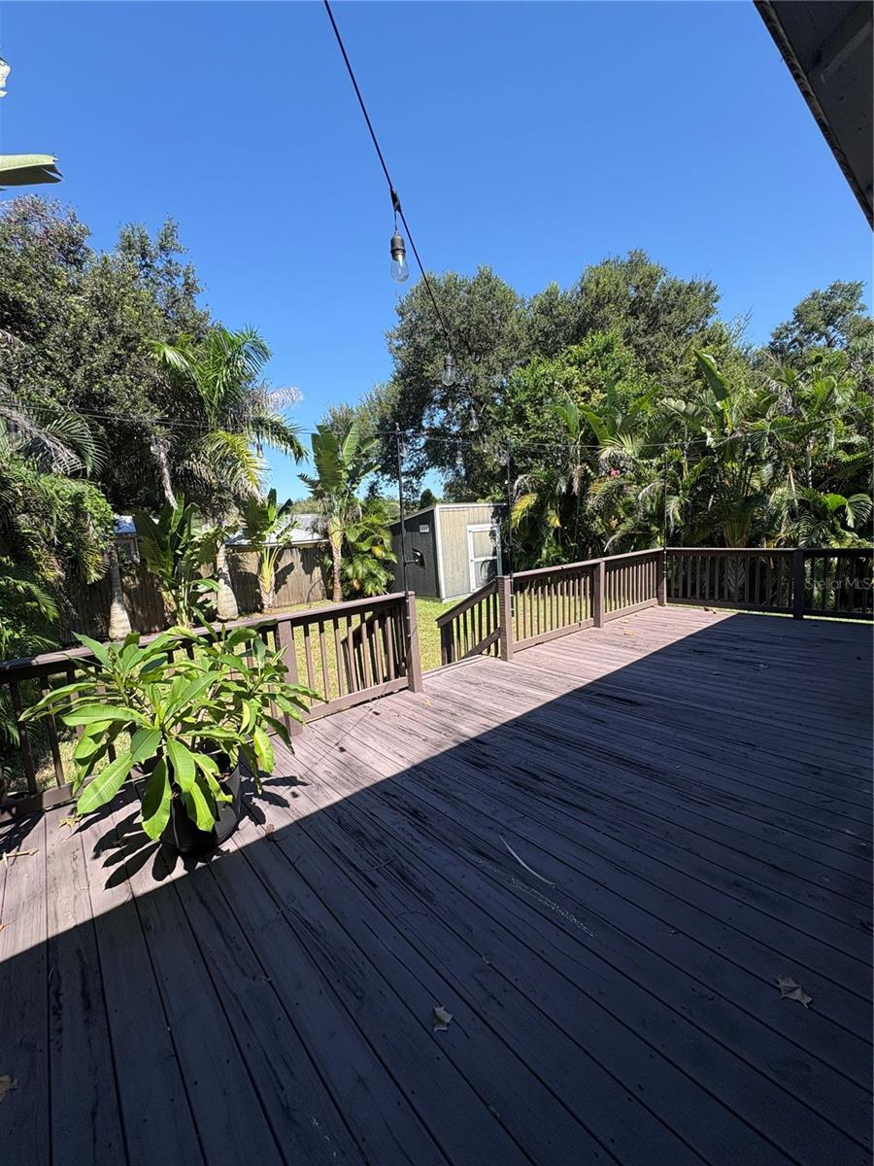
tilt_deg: -4.5
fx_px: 471
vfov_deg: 102.1
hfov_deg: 85.7
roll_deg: +3.5
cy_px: 583
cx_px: 437
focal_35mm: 14
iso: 40
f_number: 2.2
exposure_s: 1/804
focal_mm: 2.22
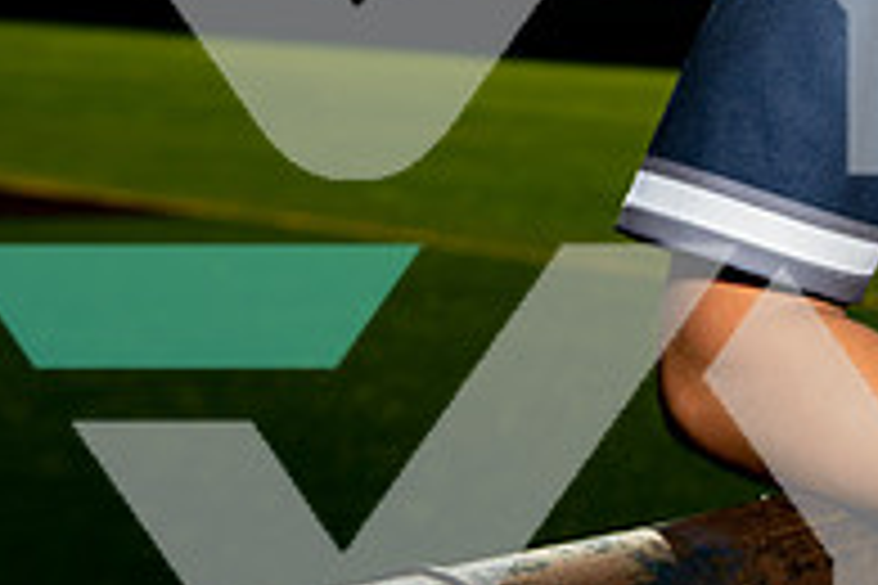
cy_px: -61
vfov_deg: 10.6
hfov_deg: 15.3
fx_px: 3122
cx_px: 1112
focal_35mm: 128
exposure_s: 1/250
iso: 100
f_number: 4.5
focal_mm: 43
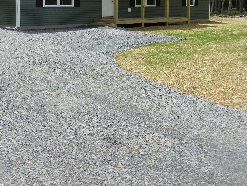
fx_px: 371
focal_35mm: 52
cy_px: 50
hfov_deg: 36.7
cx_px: 100
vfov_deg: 27.7
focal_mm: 5.6
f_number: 3.7
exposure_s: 1/1000
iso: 160
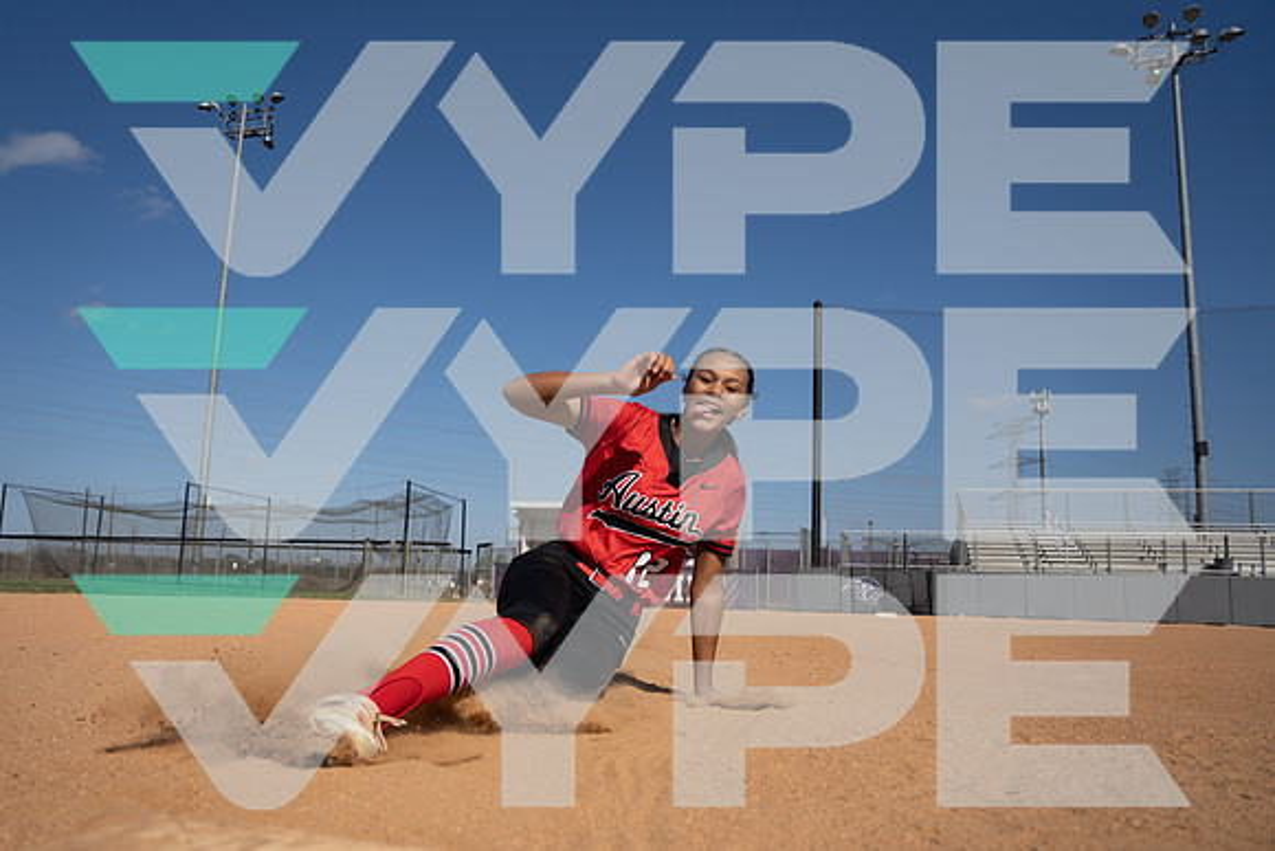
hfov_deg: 69.4
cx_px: 586
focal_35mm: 26
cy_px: 460
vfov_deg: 49.7
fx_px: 918
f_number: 3.2
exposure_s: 1/3200
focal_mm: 24
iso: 125
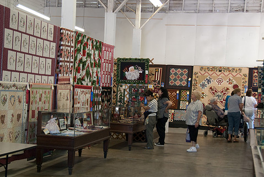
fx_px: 507
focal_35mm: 69
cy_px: 87
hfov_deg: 29.2
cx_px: 116
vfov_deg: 19.8
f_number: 4.5
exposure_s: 1/25
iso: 400
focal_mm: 38
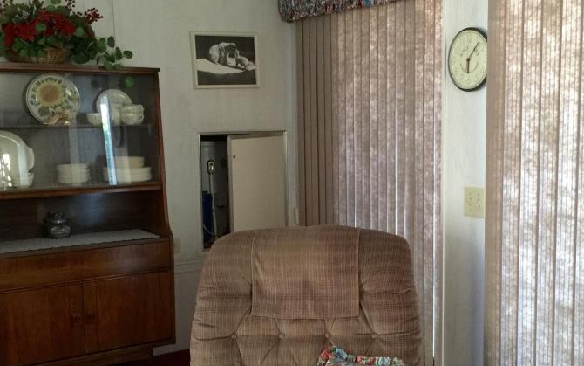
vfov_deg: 27.4
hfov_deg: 42.2
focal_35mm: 47
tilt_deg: -7.7
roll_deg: -0.6
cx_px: 377
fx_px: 748
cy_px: 211
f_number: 2.2
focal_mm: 4.15
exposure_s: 1/10
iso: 125
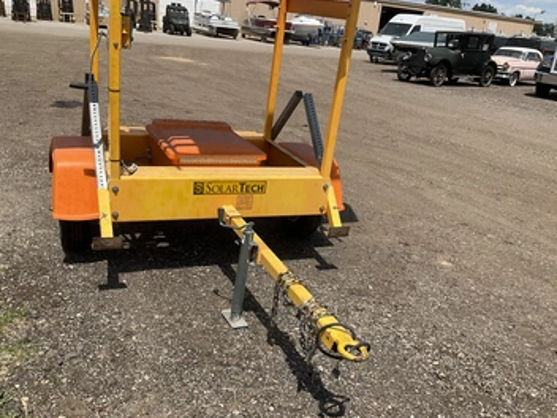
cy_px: 236
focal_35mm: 33
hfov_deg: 55.4
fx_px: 531
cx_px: 275
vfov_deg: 42.9
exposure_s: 1/2227
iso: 25
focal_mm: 3
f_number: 1.8
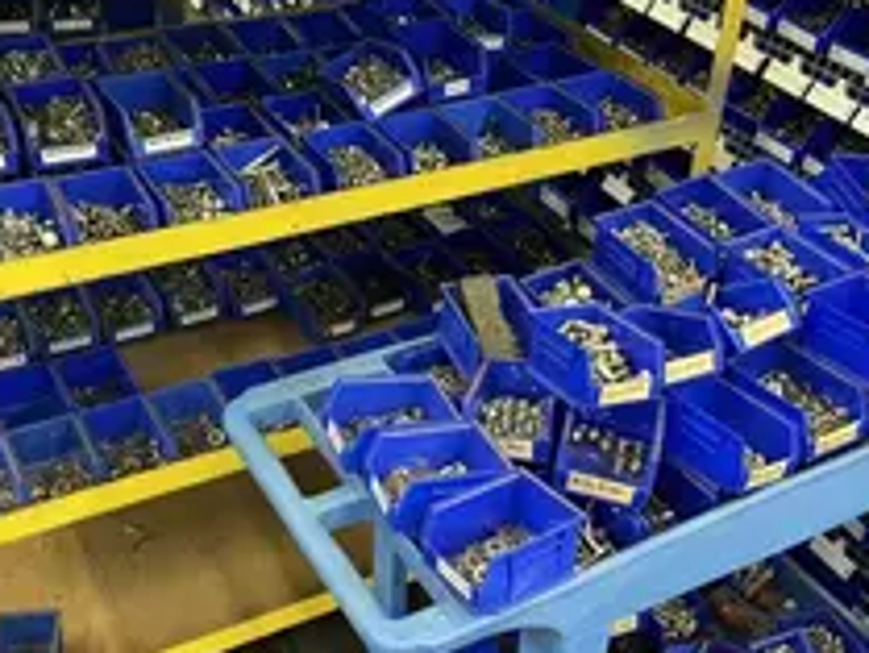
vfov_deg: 31.5
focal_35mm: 46
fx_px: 1155
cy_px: 312
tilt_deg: -34.4
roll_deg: -2.0
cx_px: 366
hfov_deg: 41.1
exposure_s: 1/20
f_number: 1.78
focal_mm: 6.86
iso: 80
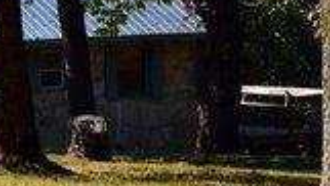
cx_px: -94
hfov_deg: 3.4
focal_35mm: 633
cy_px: -63
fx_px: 5542
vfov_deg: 1.9
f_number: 10
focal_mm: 135
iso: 400
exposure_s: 1/320
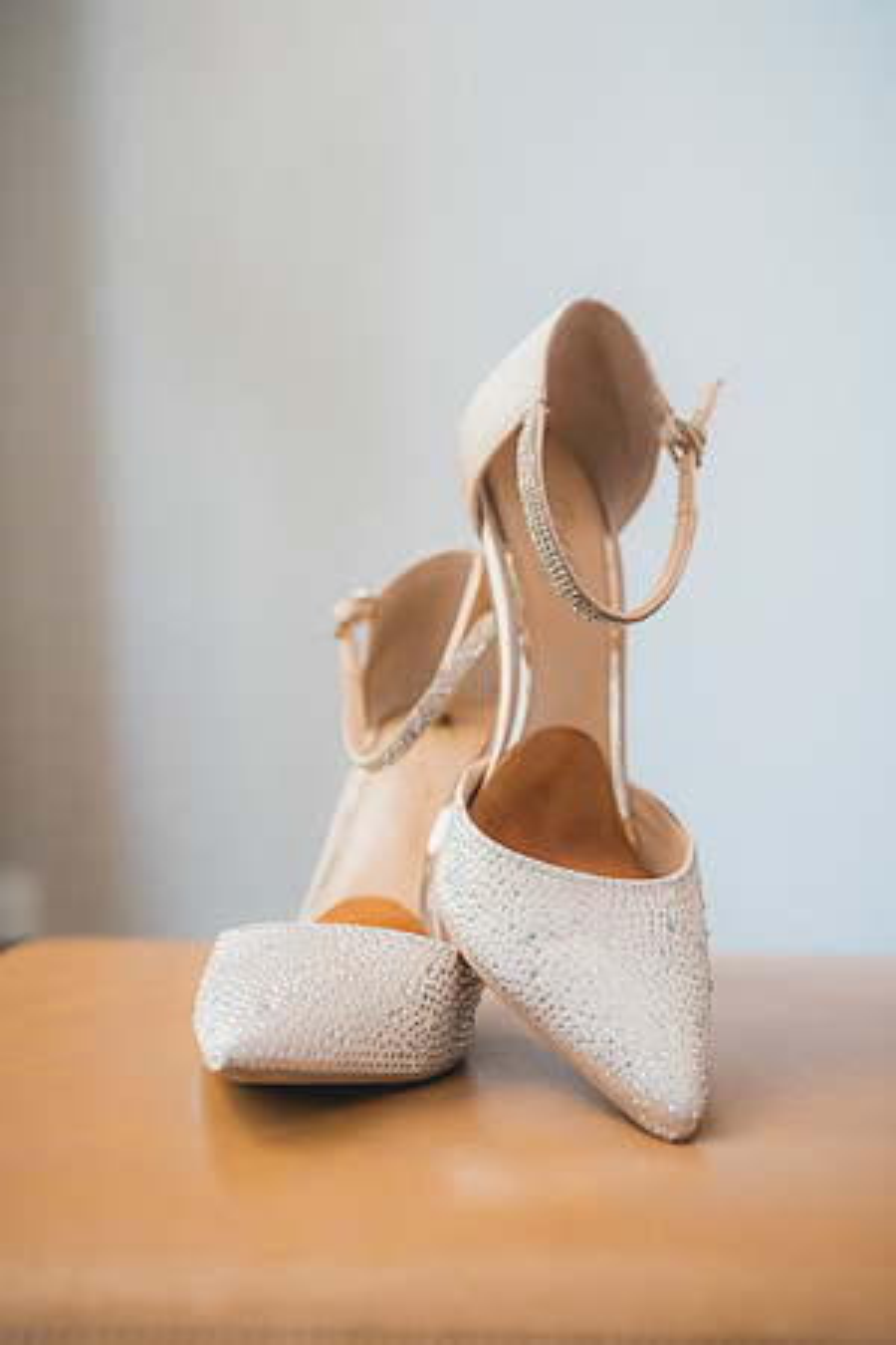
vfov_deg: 39.6
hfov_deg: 27.0
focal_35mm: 50
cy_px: 672
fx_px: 1867
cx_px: 448
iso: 640
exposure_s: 1/80
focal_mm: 50
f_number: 3.5
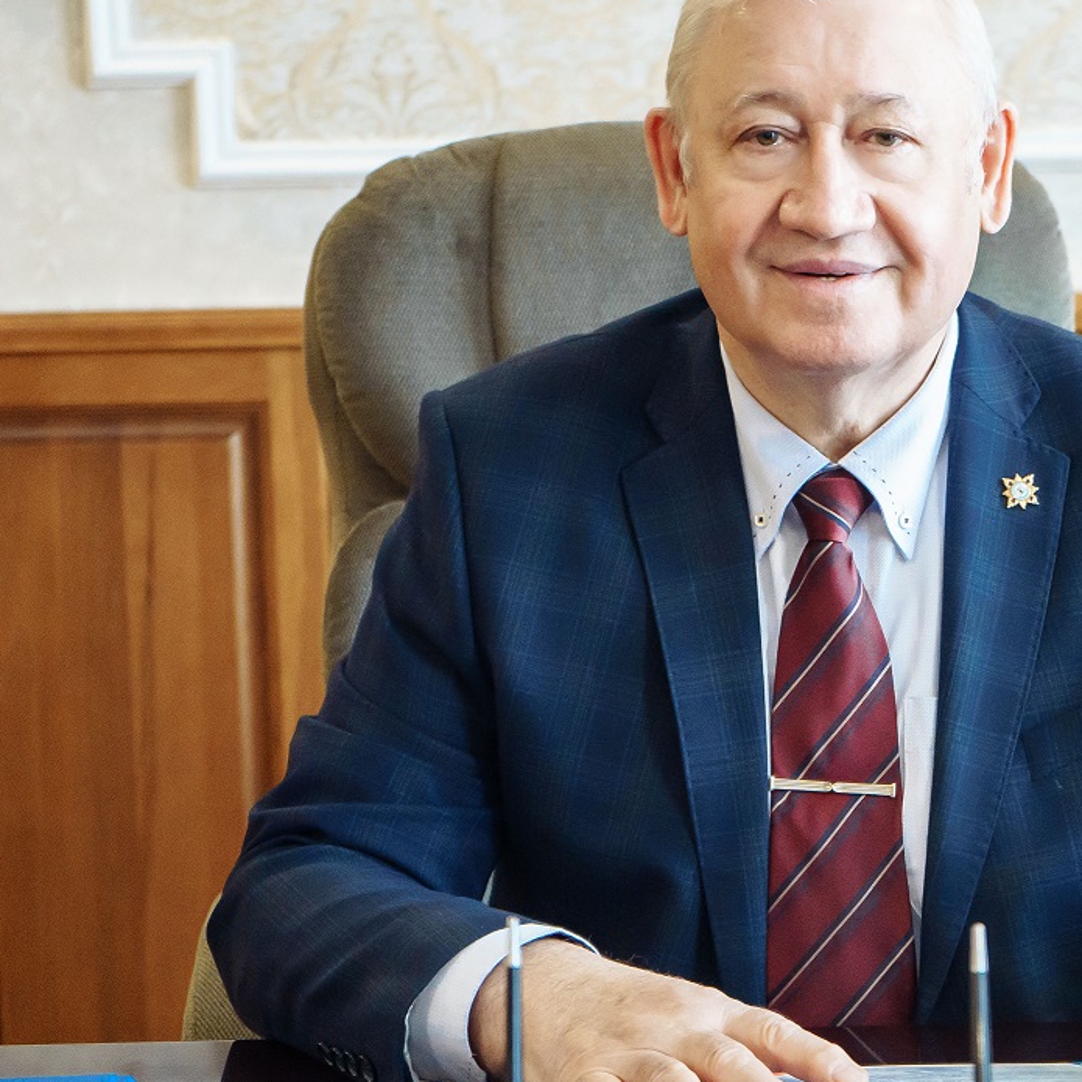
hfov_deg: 17.2
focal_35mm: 99
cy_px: 545
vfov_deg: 17.6
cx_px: 1038
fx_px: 3501
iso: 6400
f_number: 5
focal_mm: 55
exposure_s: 1/125
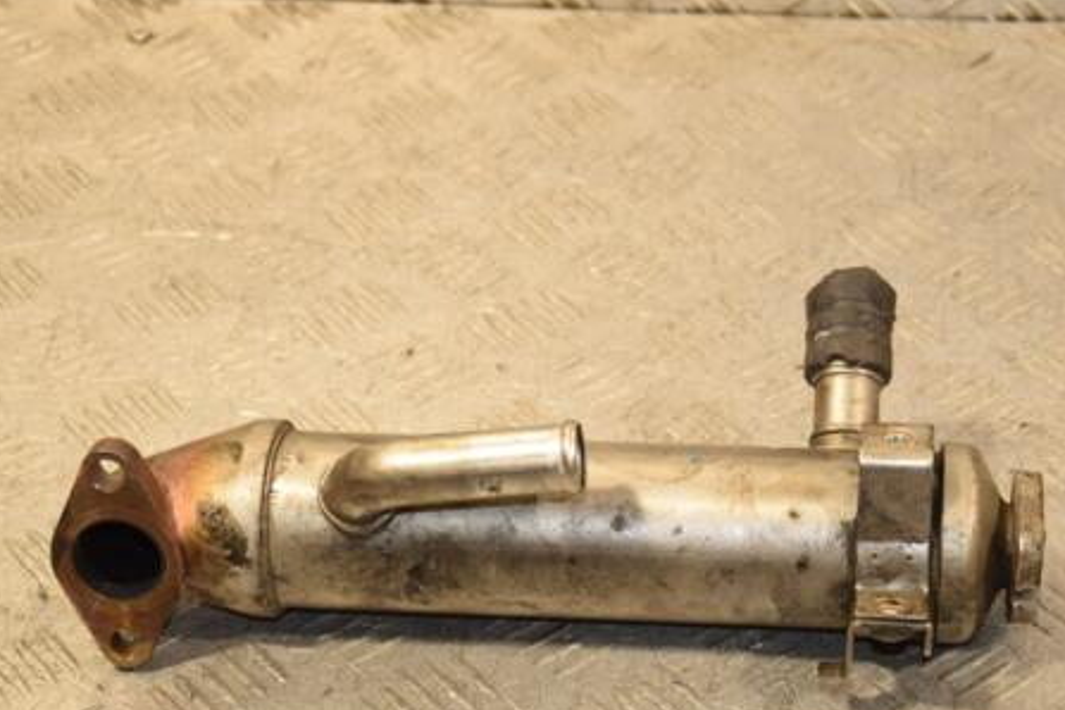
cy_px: 455
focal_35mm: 91
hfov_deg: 22.4
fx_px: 2682
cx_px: 639
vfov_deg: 15.1
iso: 800
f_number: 5
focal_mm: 45
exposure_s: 1/200
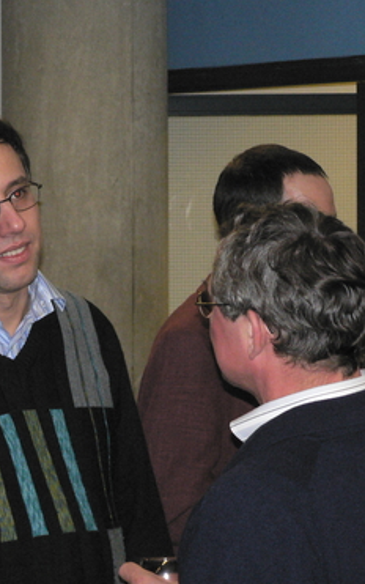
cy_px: 292
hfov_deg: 8.2
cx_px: 50
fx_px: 2546
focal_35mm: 160
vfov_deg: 13.1
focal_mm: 18.6
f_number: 3.2
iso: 400
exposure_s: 1/60
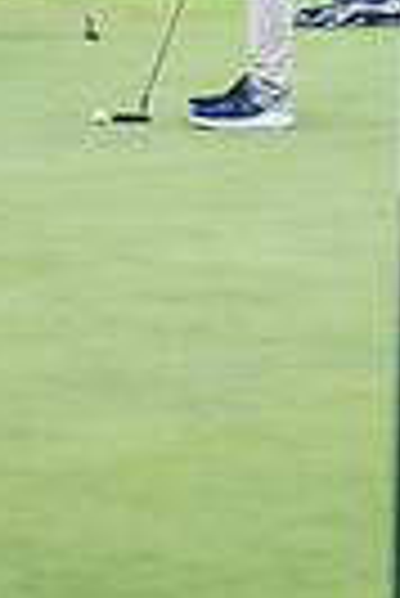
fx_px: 5585
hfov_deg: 4.1
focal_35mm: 336
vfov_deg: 6.1
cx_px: 288
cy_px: -166
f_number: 2.8
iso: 500
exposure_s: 1/1600
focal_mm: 99.4
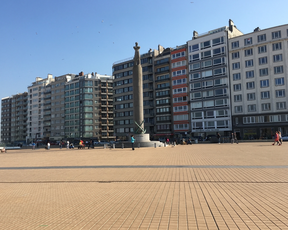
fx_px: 264
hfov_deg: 57.1
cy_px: 113
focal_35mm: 31
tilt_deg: +3.9
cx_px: 137
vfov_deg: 47.1
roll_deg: +1.2
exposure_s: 1/1221
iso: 25
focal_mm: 4.15
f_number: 2.2
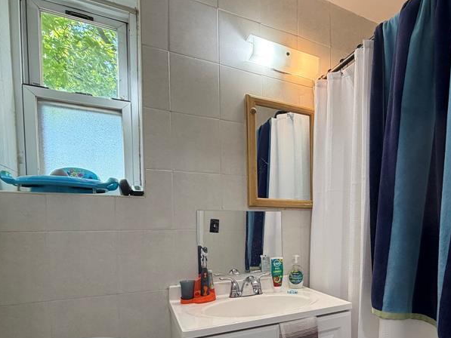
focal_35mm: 24
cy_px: 235
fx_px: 313
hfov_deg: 67.4
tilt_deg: -2.3
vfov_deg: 55.2
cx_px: 334
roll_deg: +0.6
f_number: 2.2
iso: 200
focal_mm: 2.22
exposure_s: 1/120
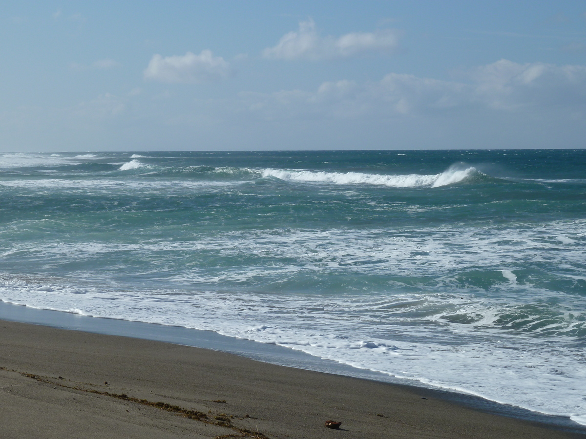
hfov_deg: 18.9
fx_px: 1761
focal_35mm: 104
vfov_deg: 14.2
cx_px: 293
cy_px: 220
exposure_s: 1/800
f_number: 5.6
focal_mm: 17
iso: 80
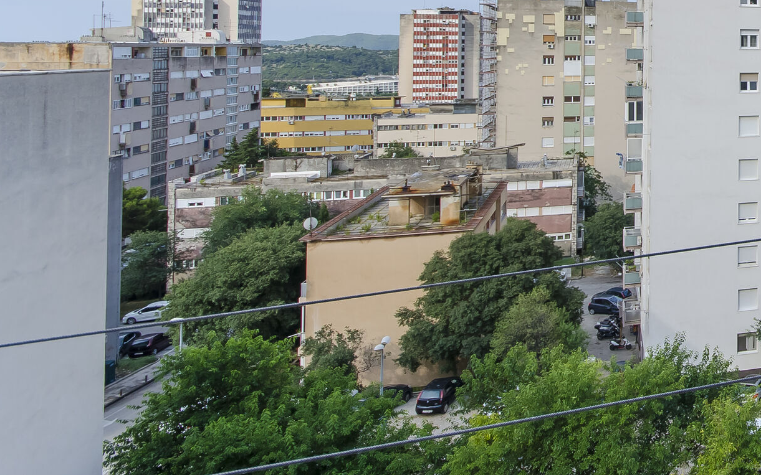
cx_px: 859
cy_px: 35
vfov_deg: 34.0
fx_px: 726
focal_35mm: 35
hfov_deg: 42.1
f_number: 8
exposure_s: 1/250
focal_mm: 10
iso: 160
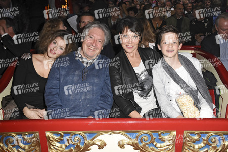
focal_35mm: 30
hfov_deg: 62.0
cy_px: 76
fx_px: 190
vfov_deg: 43.5
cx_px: 114
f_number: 5.6
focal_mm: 20
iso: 1600
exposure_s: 1/160
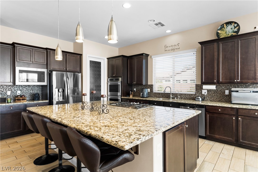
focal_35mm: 19
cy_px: 86
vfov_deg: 64.6
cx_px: 129
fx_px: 136
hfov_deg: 86.9
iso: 400
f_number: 8
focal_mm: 19
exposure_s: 1/10
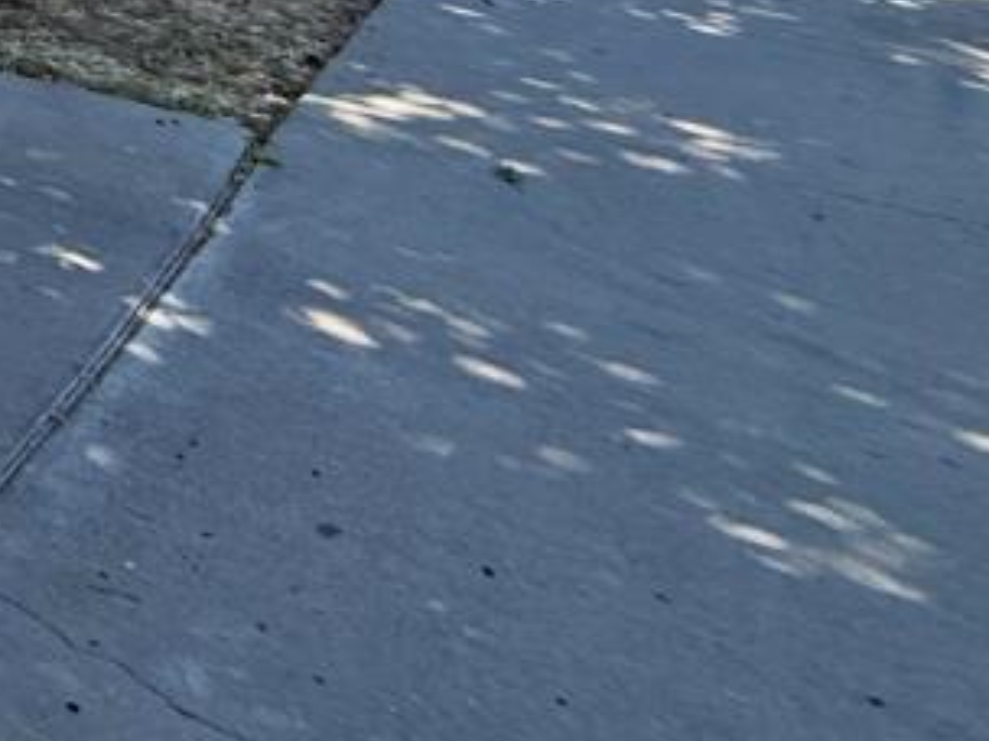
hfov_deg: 18.4
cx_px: -996
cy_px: -551
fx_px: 1971
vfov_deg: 17.6
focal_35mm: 69
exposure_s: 1/651
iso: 64
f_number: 2.2
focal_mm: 2.22
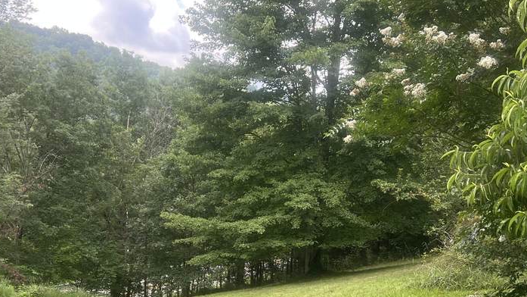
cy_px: 277
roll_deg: -4.9
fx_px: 727
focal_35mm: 52
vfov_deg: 22.4
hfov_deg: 39.8
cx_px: 232
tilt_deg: -8.8
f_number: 1.5
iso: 50
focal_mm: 5.7
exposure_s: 1/439
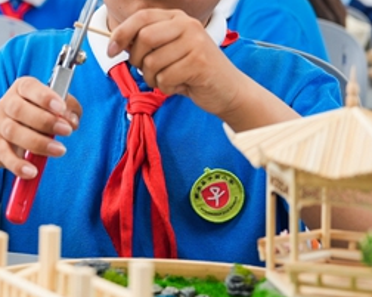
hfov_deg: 16.7
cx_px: -100
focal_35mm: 109
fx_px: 1199
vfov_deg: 14.0
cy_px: 30
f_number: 2.8
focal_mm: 34
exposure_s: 1/50
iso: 250
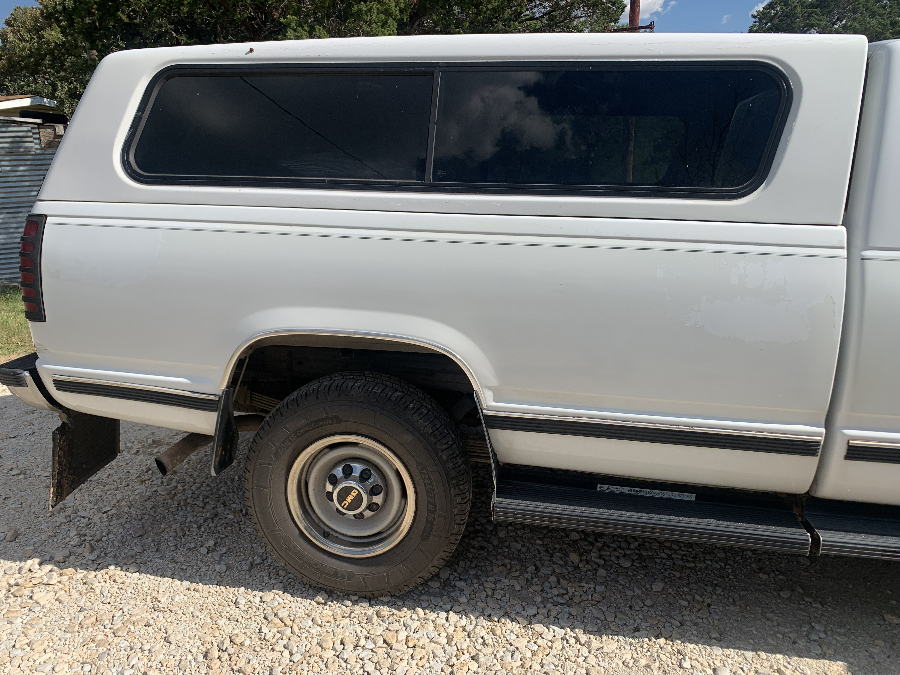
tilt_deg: -14.6
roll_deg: +0.7
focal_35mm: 26
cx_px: 450
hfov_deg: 67.3
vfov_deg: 53.1
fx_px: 676
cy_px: 338
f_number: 1.8
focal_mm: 4.25
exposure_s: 1/3185
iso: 25
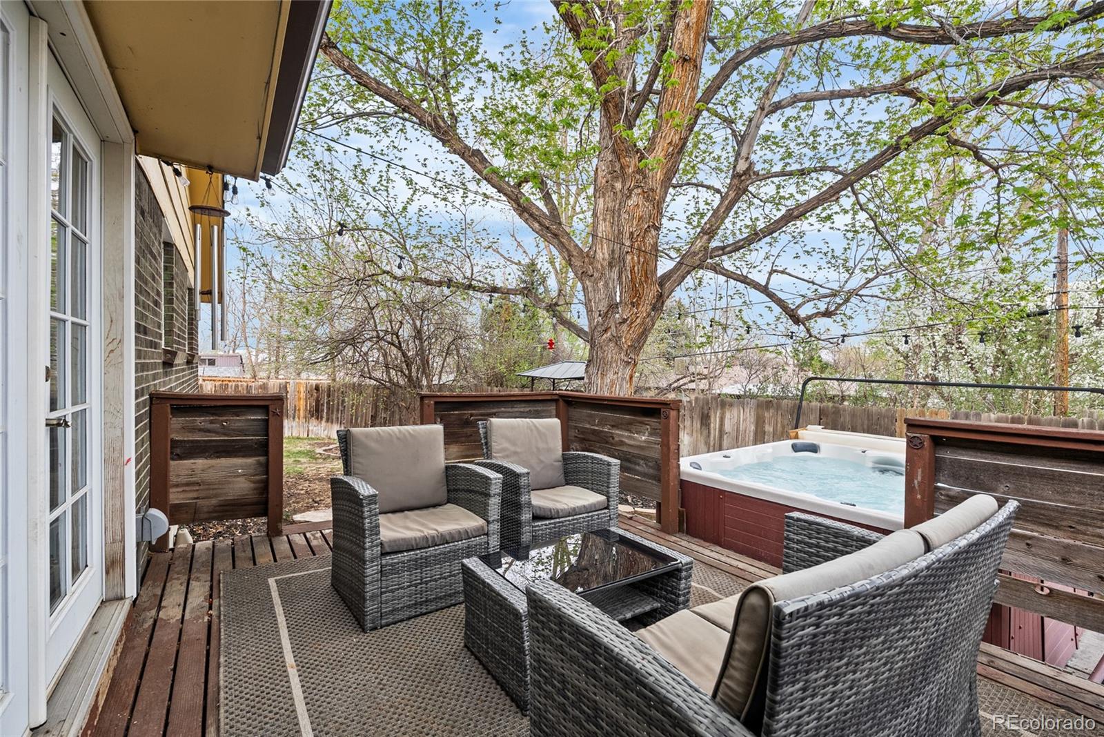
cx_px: 552
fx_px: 491
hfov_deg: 96.7
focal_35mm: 16
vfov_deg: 73.8
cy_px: 368
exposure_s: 1/8
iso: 200
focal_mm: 16
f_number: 8
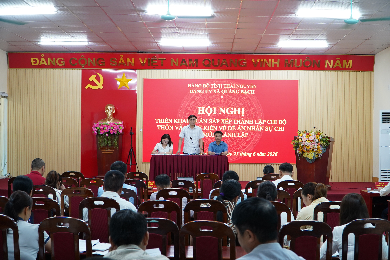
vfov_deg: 29.9
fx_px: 487
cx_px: 195
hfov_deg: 43.6
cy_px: 130
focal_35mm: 45
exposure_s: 1/50
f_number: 4
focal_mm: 30
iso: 1000
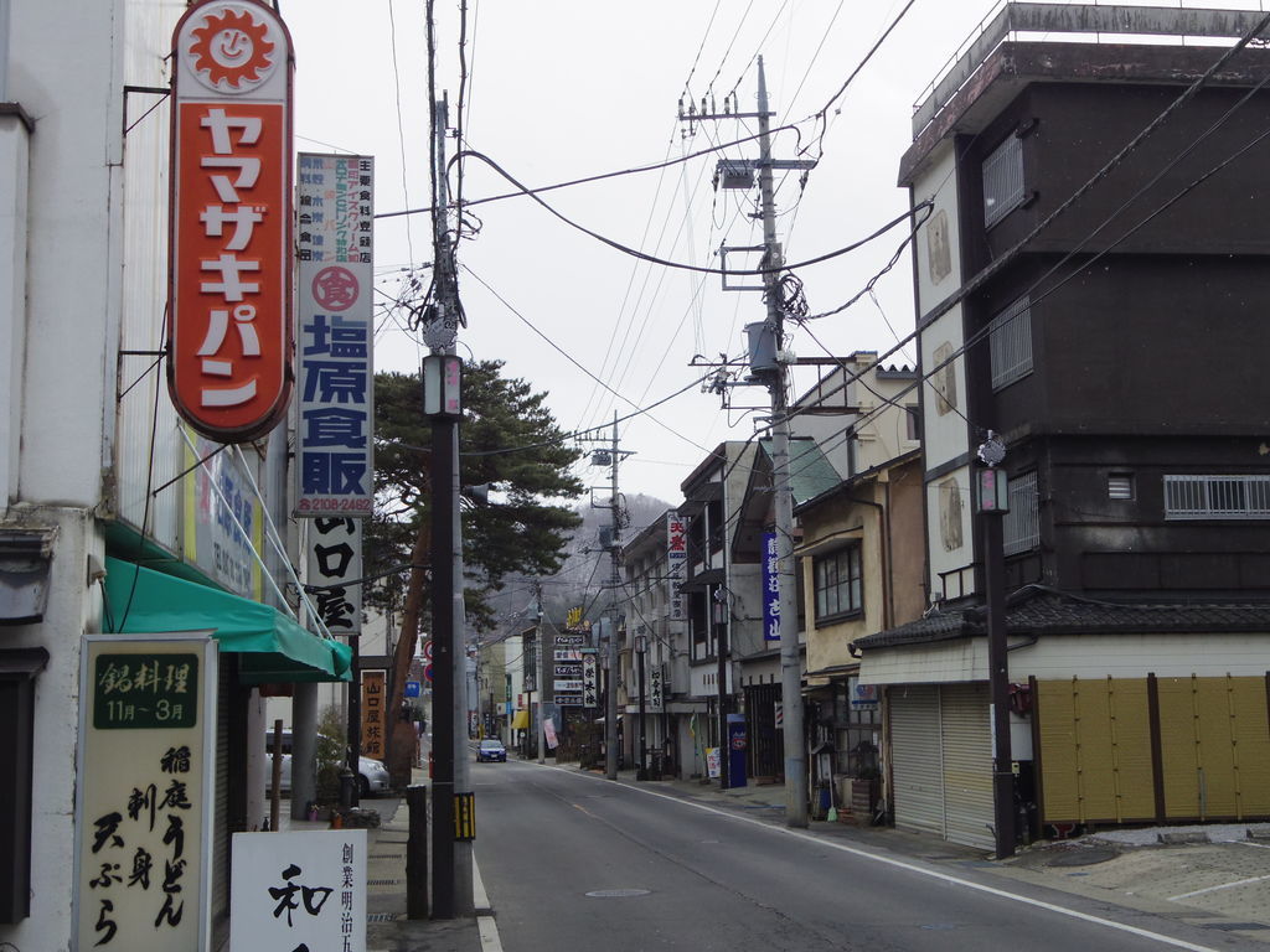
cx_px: 635
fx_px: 1724
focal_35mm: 47
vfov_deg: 30.9
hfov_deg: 40.4
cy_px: 476
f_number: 4
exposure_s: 1/1250
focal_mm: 8.5
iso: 250
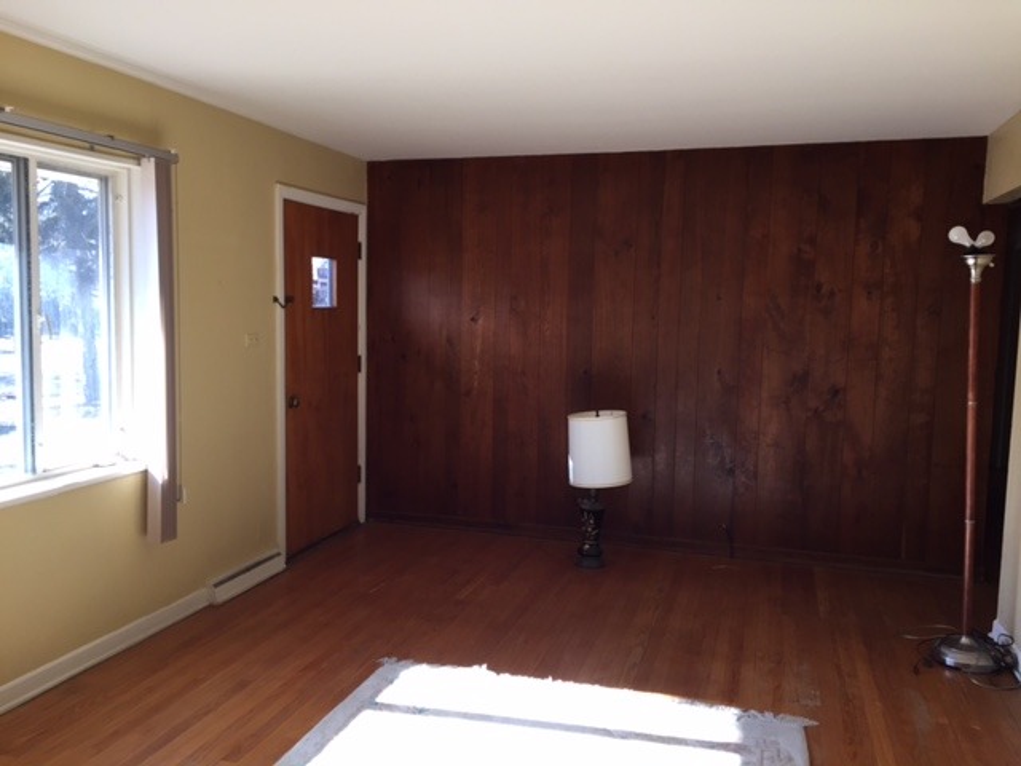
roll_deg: -0.8
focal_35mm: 29
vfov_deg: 48.2
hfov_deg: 61.7
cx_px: 510
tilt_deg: -5.7
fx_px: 855
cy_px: 383
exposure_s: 1/120
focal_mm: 4.15
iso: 40
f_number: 2.2
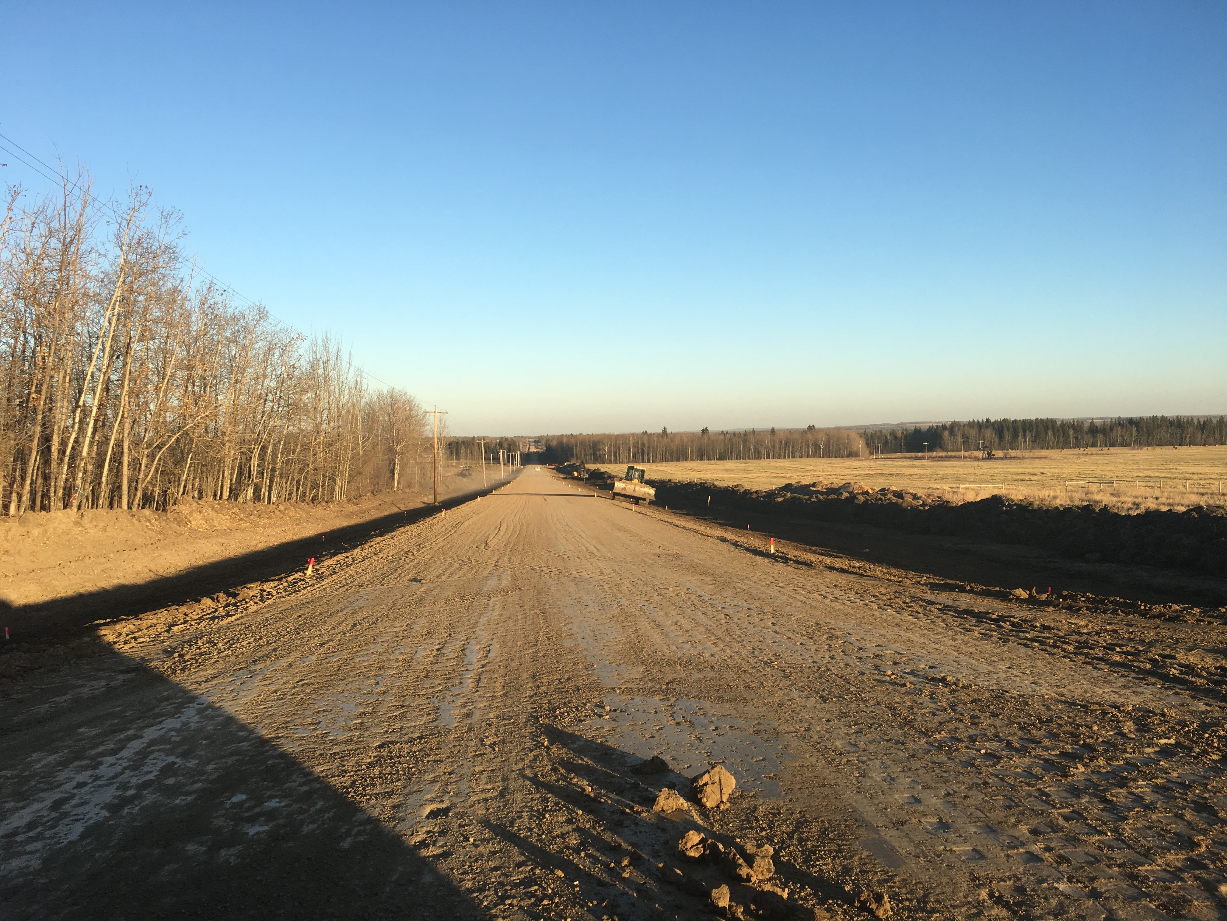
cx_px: 614
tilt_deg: -0.7
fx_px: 1028
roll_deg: -0.2
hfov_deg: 61.7
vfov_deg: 48.2
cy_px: 460
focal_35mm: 29
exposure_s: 1/785
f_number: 2.2
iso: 25
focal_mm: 4.15
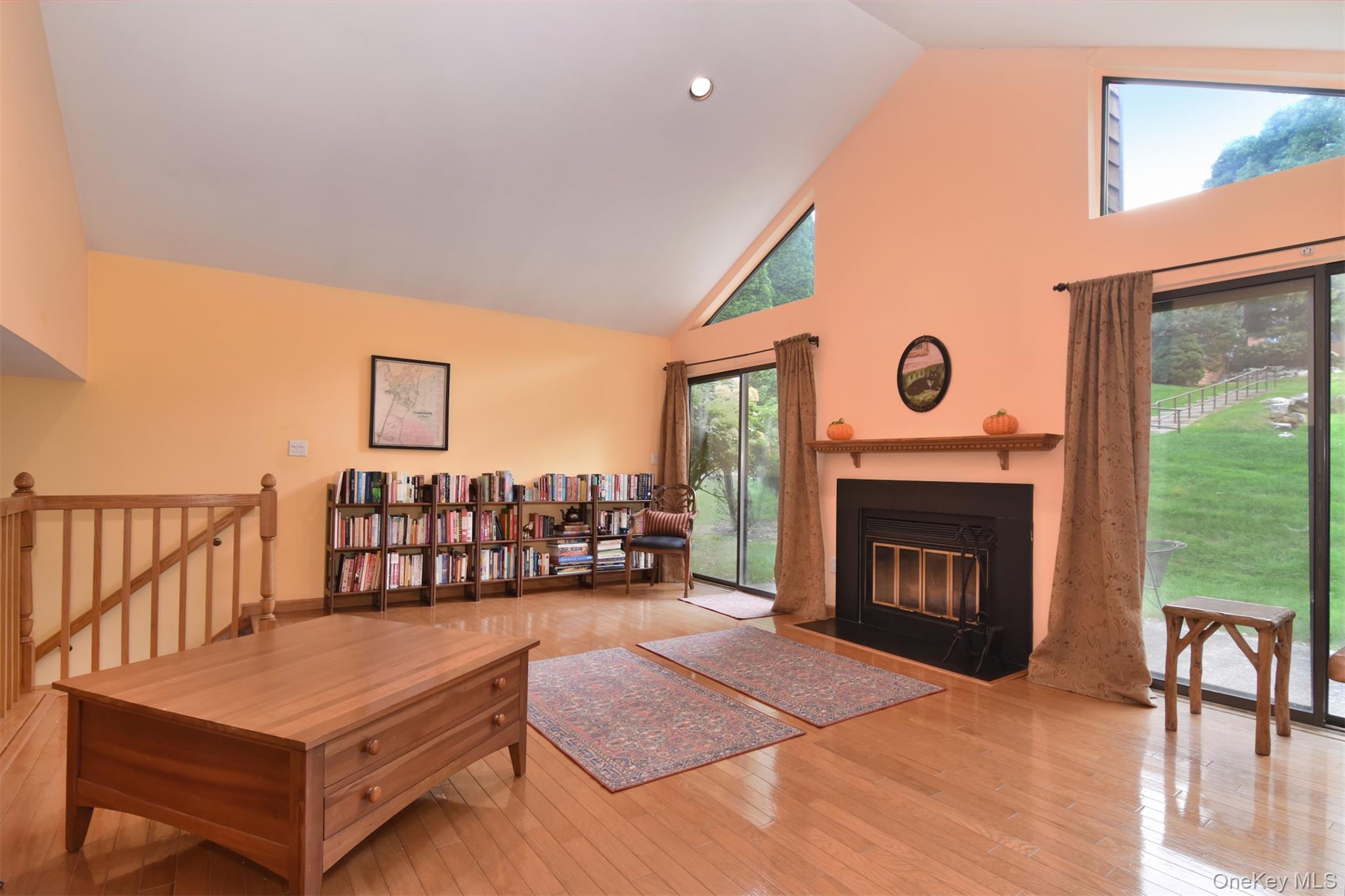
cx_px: 672
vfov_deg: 72.0
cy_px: 448
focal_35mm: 16
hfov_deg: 95.0
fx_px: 616
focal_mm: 11
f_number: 8
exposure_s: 1/50
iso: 640
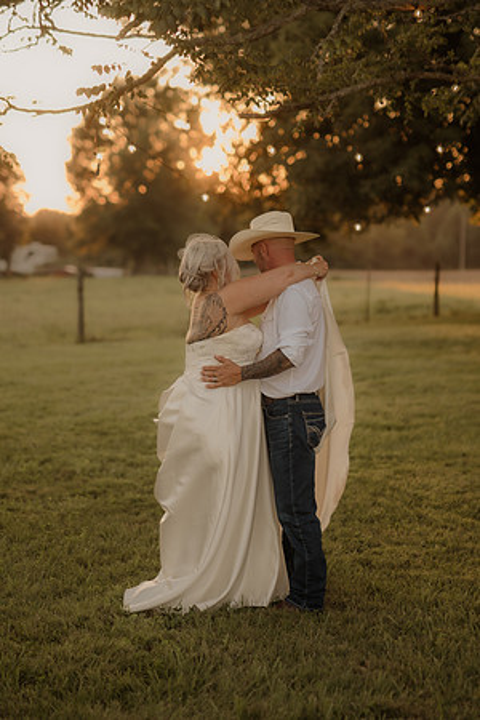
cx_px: 240
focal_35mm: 75
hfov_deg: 18.2
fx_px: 1500
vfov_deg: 27.0
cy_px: 360
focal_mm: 50
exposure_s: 1/400
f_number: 2.8
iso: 200
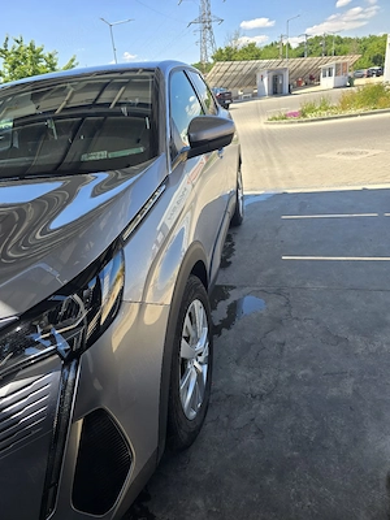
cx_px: 195
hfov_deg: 58.9
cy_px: 260
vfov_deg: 73.9
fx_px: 346
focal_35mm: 23
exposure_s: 1/256
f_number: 1.7
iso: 12
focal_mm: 6.3
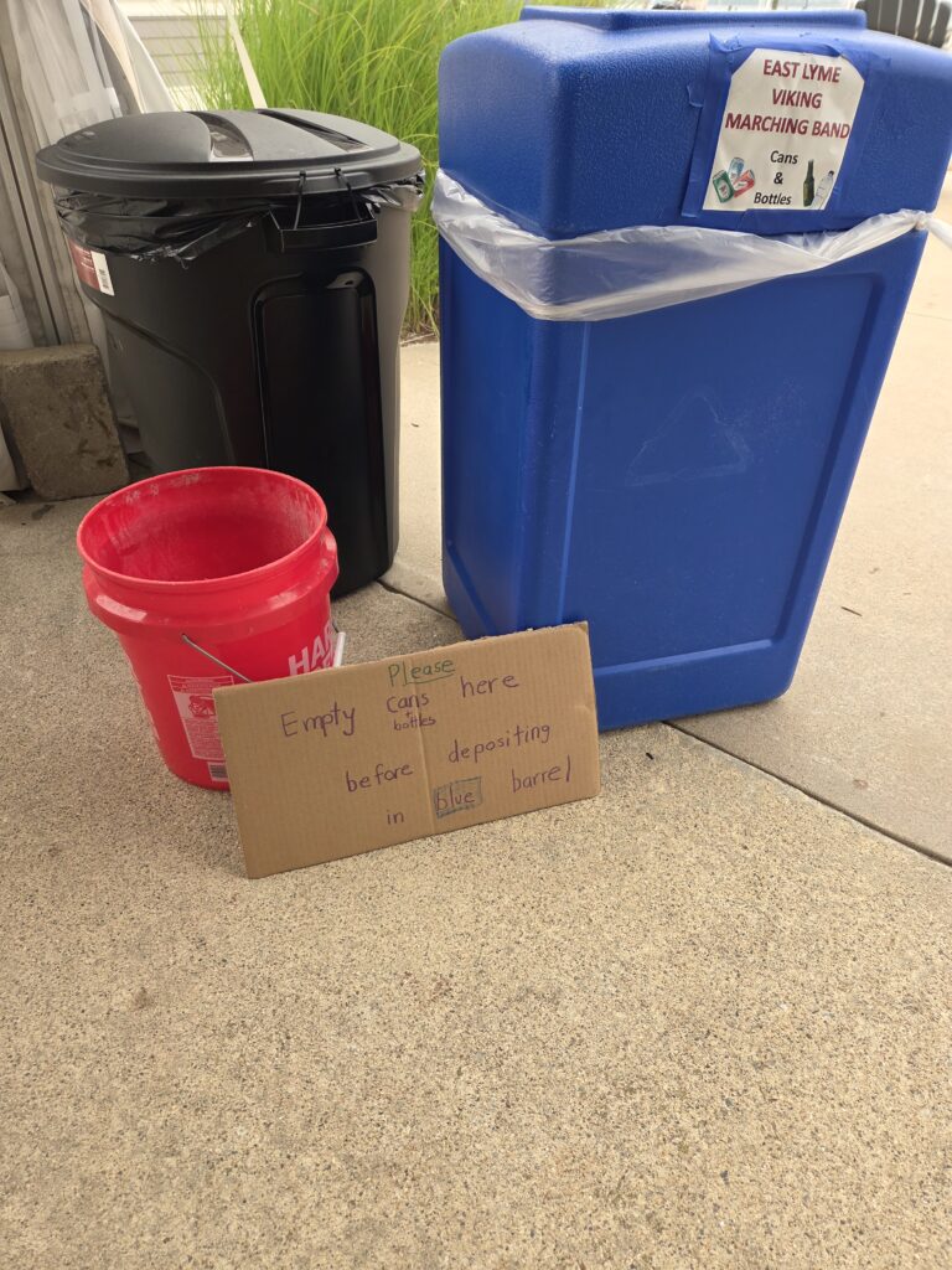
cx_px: 476
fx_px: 843
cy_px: 635
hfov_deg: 58.9
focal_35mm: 23
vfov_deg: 73.9
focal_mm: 5.4
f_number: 1.8
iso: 64
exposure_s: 1/180
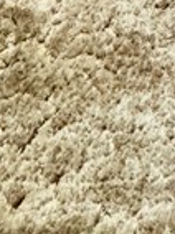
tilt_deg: -5.9
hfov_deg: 13.4
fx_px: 683
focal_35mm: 101
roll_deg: +2.7
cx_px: 296
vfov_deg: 10.2
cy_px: -545
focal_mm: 2.22
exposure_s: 1/60
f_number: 2.2
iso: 250
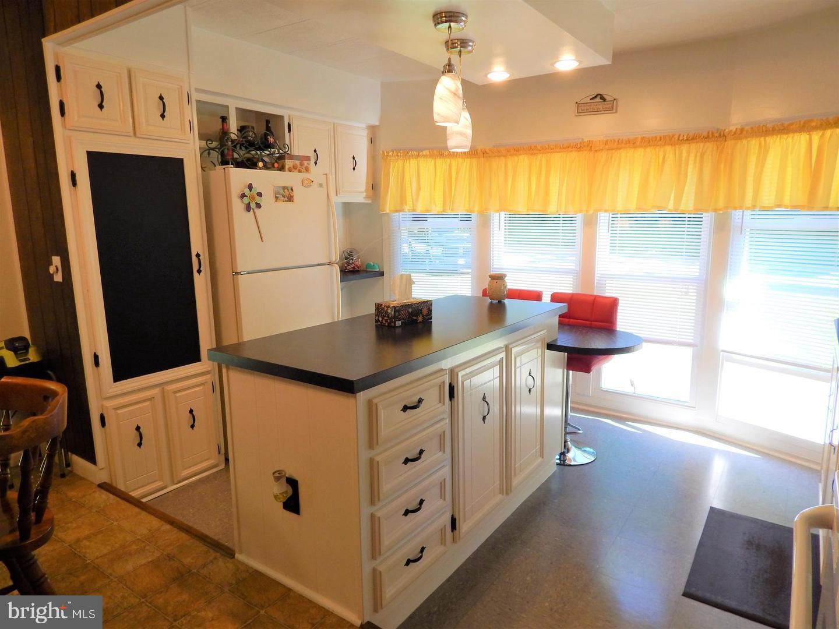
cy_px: 314
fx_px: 557
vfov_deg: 58.9
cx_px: 420
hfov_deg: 73.9
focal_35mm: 23
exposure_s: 1/60
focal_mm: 4
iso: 125
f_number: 3
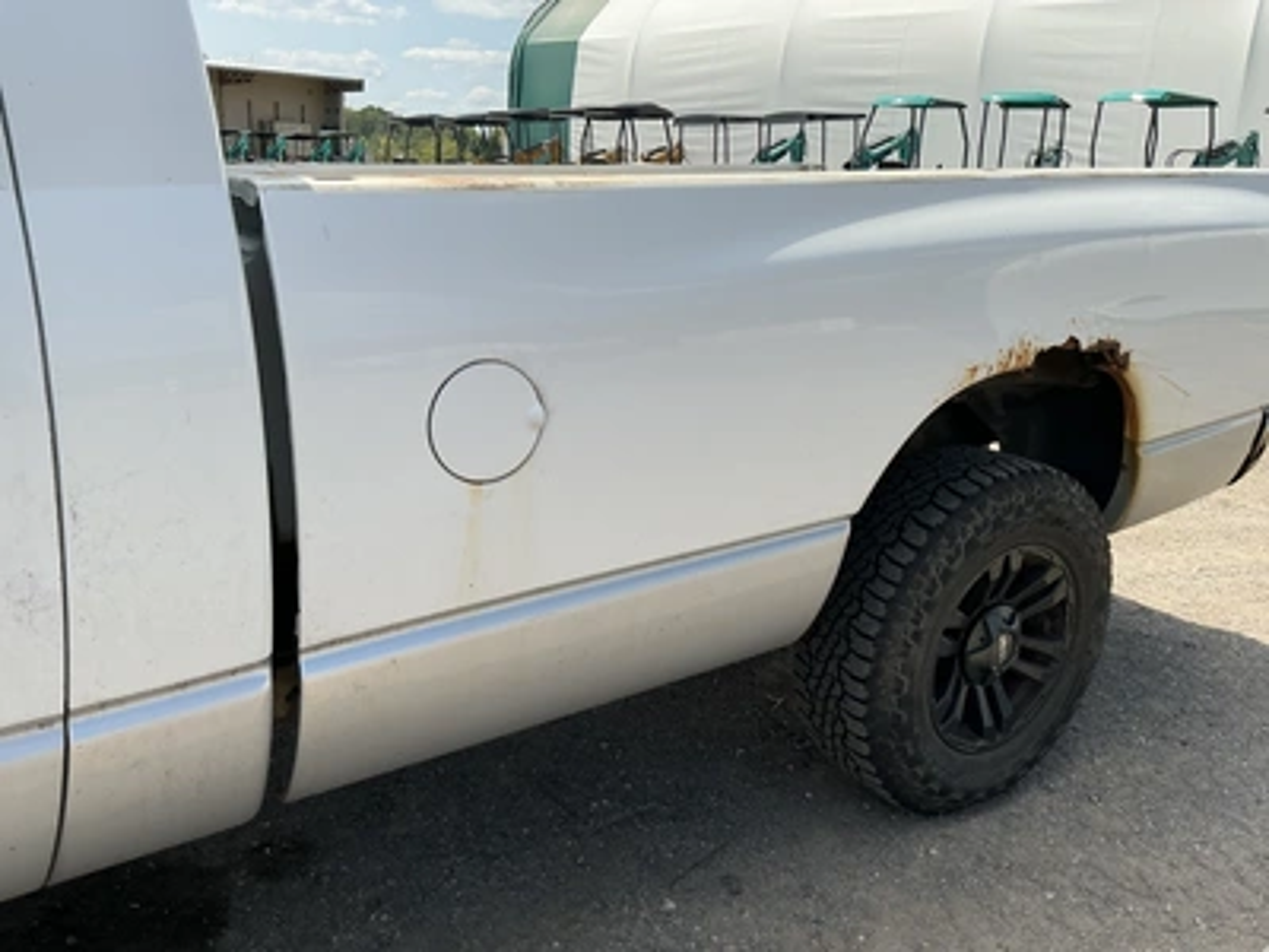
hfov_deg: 63.4
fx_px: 1026
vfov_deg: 49.7
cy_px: 476
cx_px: 634
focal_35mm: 28
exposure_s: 1/1490
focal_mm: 3
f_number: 1.8
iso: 25
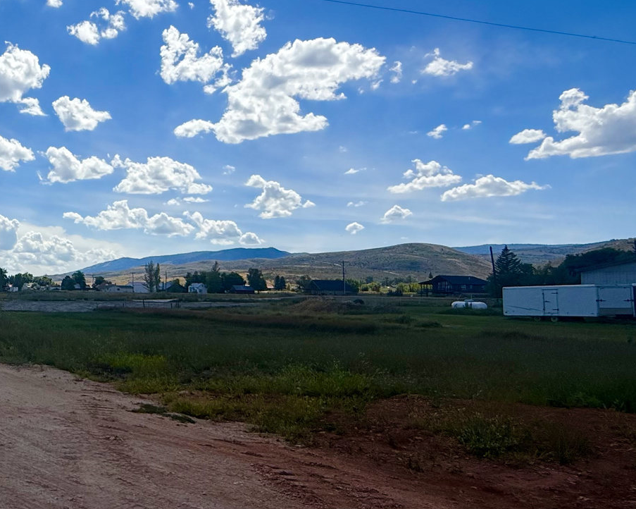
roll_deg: -1.7
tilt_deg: +2.0
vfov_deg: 47.1
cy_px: 271
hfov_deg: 47.8
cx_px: 6
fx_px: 583
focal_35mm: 31
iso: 50
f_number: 2.2
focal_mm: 2.22
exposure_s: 1/5155
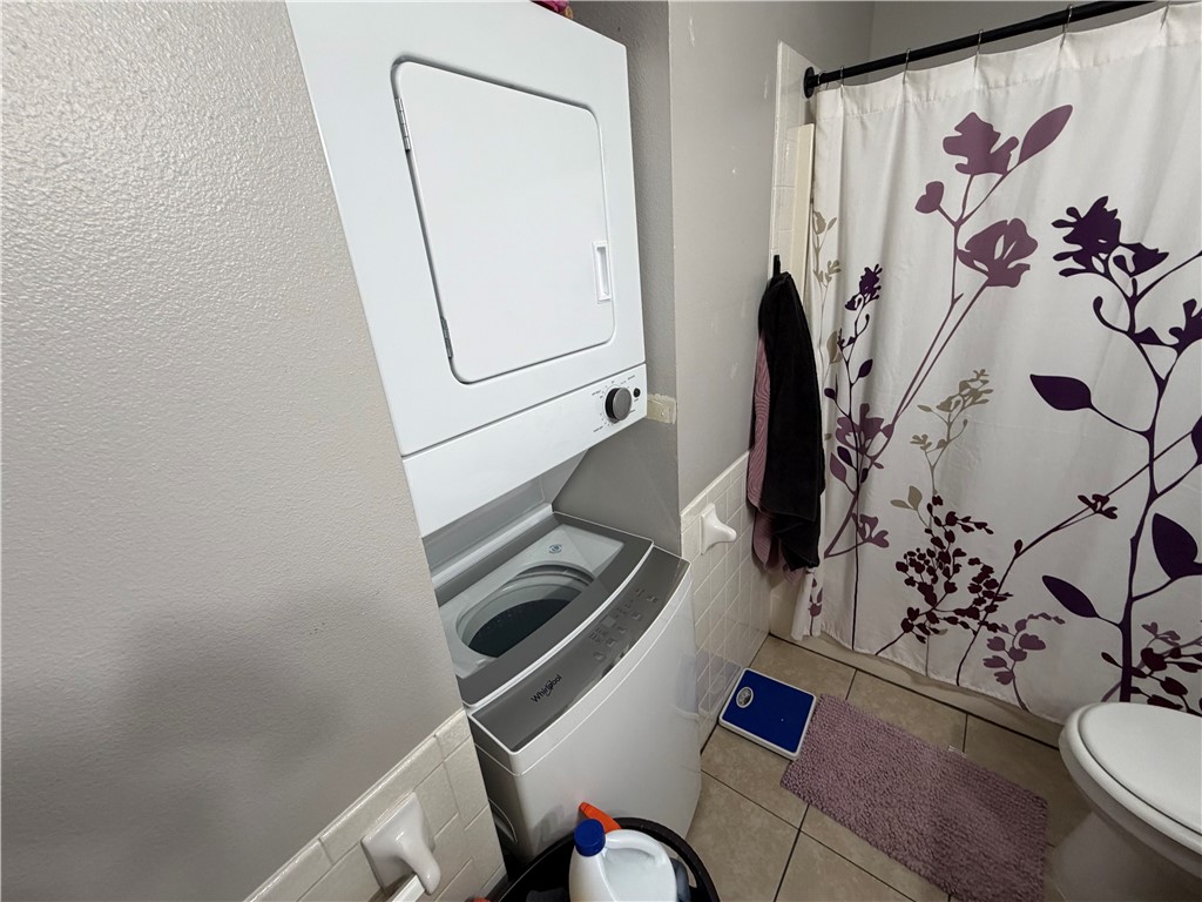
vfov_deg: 85.7
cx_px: 601
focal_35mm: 14
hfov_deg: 102.1
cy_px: 451
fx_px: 486
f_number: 2.2
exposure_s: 1/120
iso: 250
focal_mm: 2.22
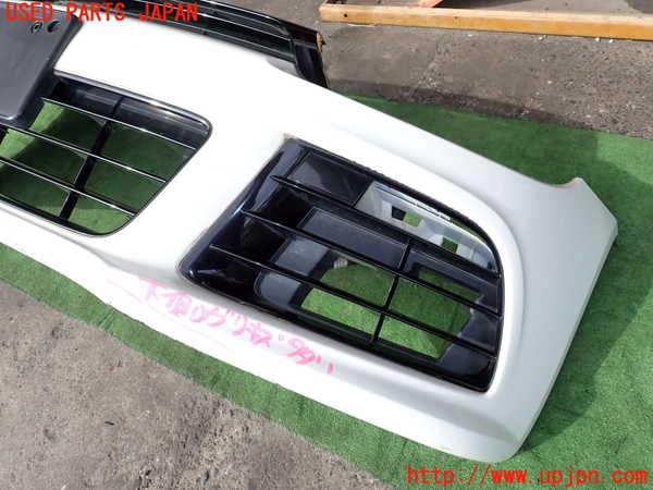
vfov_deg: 54.9
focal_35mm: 25
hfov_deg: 69.4
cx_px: 326
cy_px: 245
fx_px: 472
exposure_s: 1/400
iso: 100
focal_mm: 4.5
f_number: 2.8
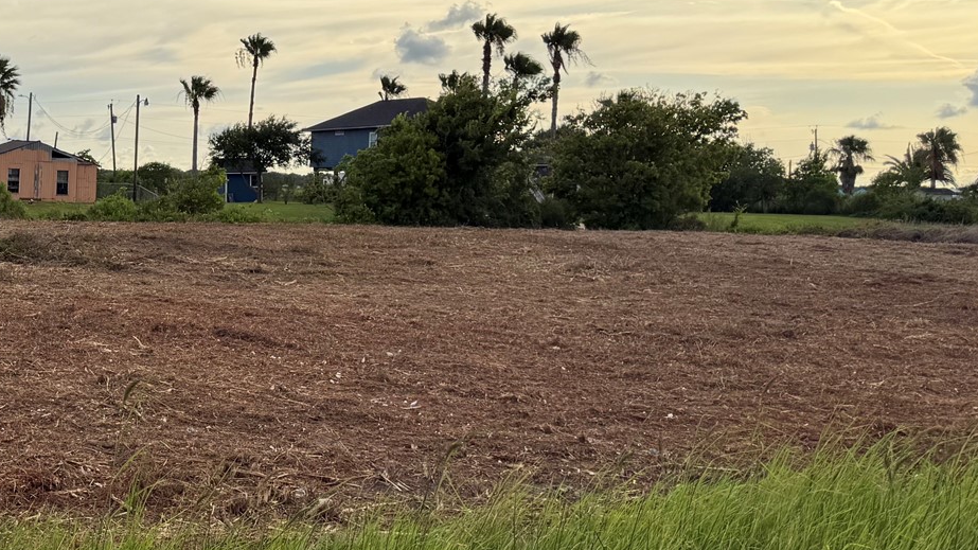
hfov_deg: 32.7
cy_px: 272
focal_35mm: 58
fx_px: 1504
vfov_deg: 20.7
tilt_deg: -2.2
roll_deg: -1.5
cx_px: -33
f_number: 1.78
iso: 80
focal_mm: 6.76
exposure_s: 1/3279
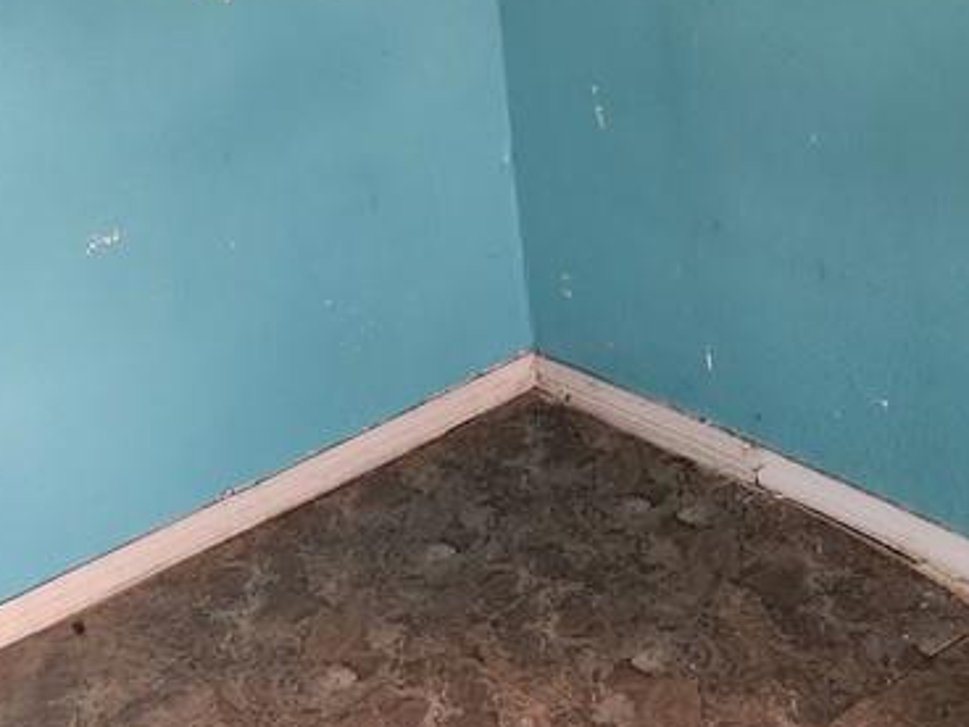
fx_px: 1792
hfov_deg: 29.7
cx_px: 740
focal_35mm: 64
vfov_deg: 20.9
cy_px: -205
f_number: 1.8
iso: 1000
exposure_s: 1/120
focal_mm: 5.4
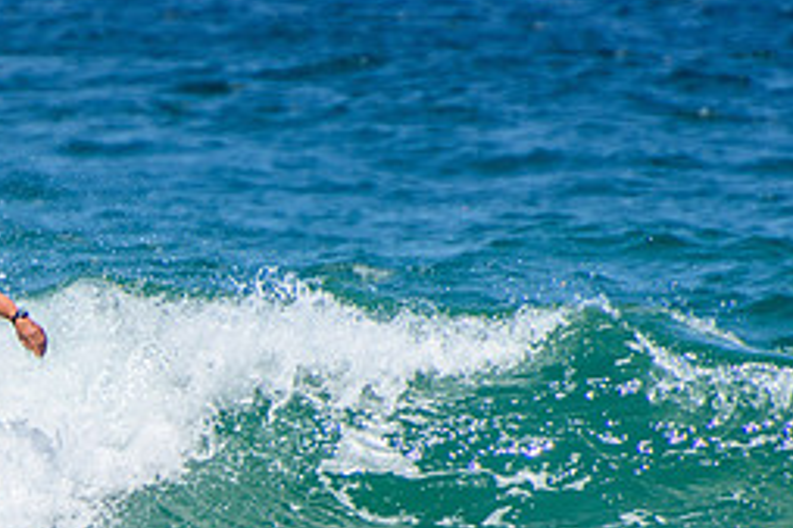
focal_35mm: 1372
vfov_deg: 1.0
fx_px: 30201
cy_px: 580
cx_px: -91
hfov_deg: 1.5
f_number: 5.6
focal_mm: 400
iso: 250
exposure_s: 1/2000
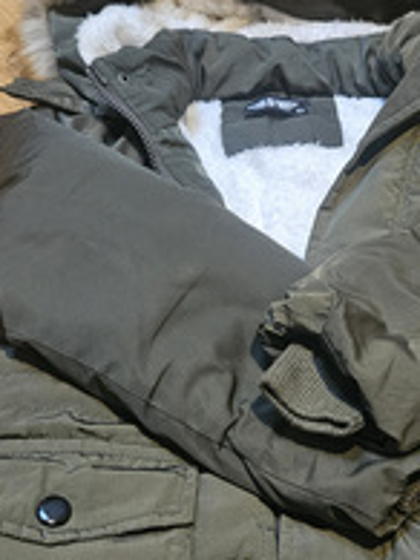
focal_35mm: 59
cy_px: 319
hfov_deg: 24.5
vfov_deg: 32.7
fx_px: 956
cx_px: 315
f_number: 1.8
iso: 800
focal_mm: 5.4
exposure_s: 1/100
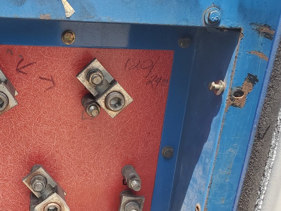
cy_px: 116
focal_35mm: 44
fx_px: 357
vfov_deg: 32.9
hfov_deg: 41.6
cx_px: 68
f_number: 2.4
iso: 50
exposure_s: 1/333
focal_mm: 4.3
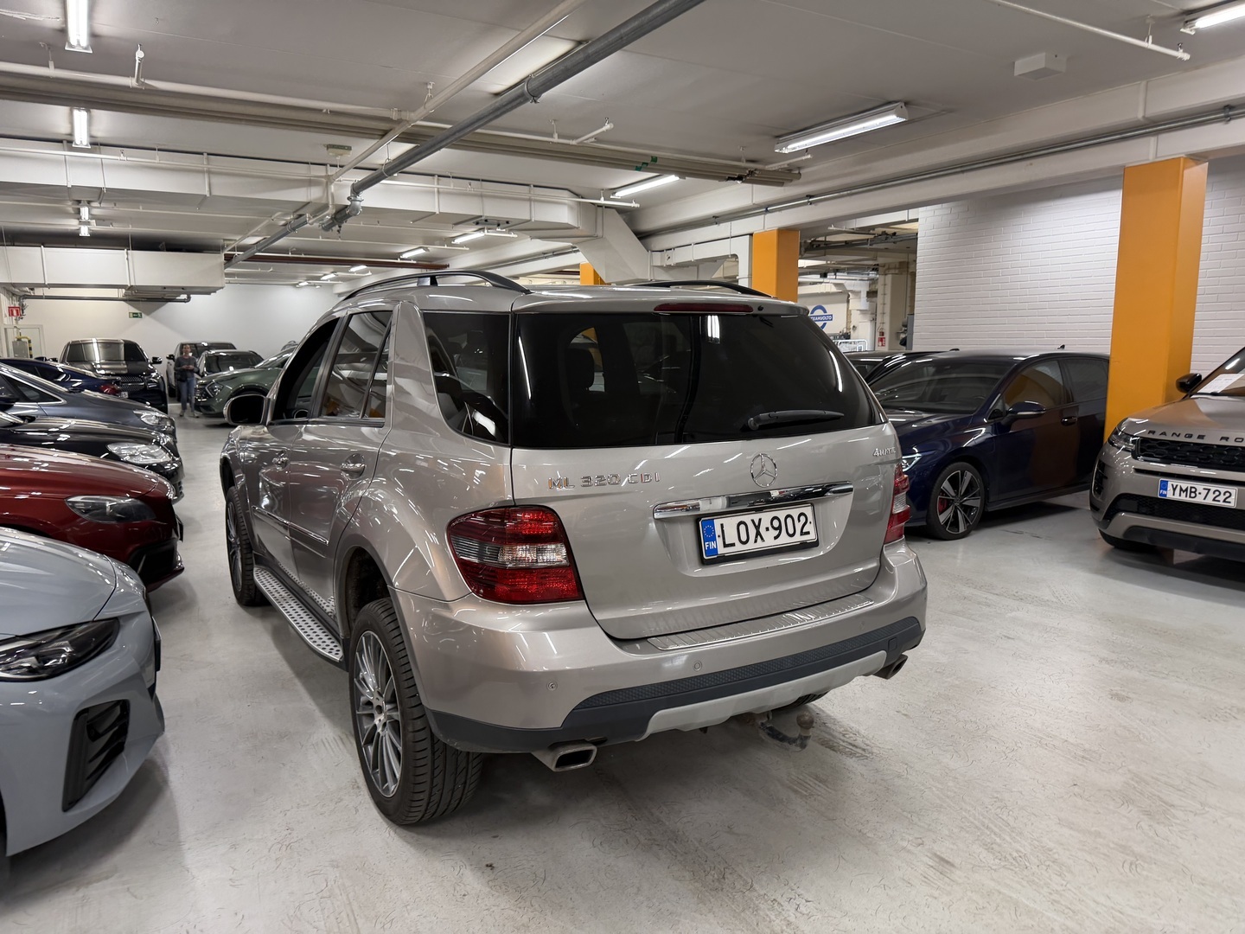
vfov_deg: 56.8
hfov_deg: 71.6
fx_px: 863
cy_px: 467
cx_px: 622
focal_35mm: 24
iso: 125
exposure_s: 1/50
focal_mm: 6.76
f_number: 1.78
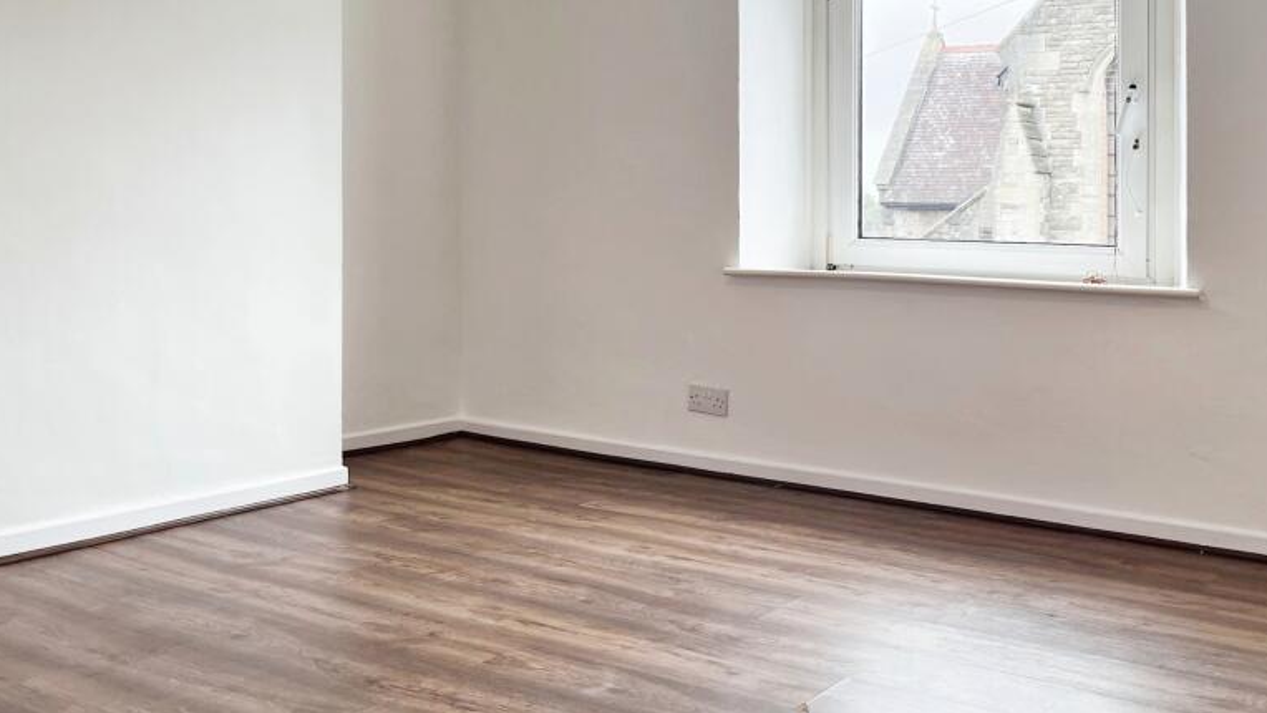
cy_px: 291
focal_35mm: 38
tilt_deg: -3.5
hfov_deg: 52.5
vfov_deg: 31.1
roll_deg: -0.5
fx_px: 1277
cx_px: 735
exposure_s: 1/121
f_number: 1.6
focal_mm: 5.1
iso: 64
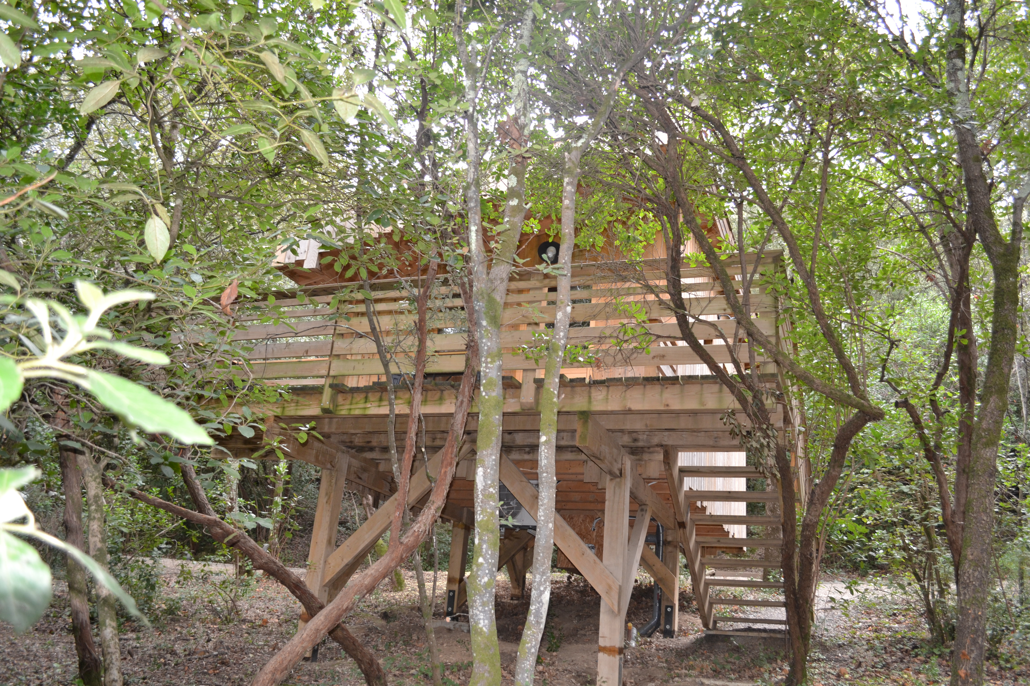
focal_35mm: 30
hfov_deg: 61.9
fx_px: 858
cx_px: 515
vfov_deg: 43.6
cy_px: 343
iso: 400
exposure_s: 1/60
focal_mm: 20
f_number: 3.8
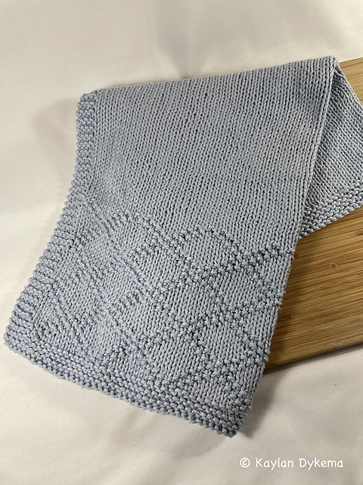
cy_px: 242
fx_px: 364
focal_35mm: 26
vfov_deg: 67.3
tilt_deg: -69.6
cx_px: 182
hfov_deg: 53.1
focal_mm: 4.2
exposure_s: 1/184
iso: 32
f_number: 1.6
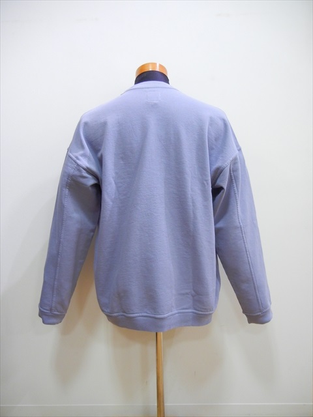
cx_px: 156
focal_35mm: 30
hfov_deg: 46.8
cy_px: 208
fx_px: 362
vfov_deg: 60.0
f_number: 3.5
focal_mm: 5.4
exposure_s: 1/30.1
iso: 400
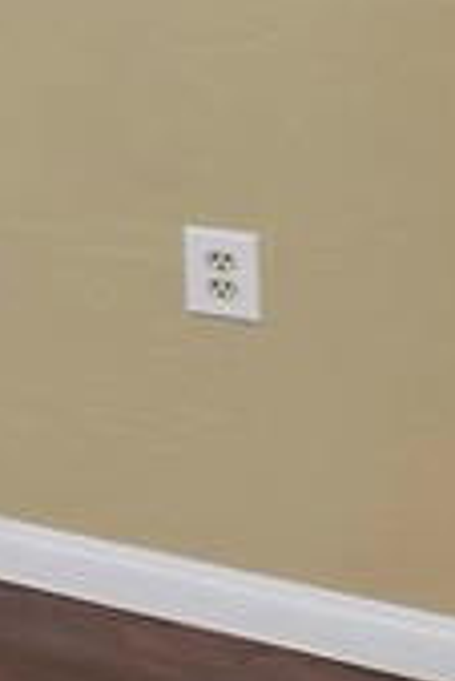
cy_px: -377
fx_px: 1722
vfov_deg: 19.2
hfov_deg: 7.6
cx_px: -1494
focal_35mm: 91
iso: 400
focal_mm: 10
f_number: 8
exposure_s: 1/30
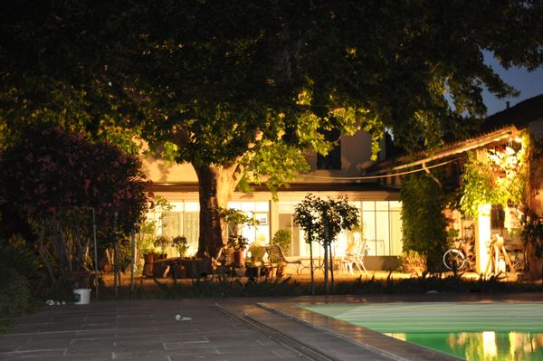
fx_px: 1085
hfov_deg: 28.1
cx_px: 272
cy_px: 180
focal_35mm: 72
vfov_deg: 18.9
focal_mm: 48
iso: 800
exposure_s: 1
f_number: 4.8
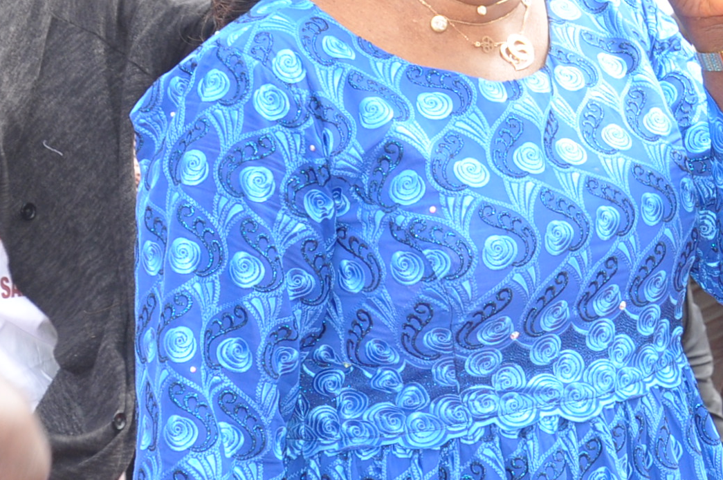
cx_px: 1080
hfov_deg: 12.5
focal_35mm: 157
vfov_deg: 8.7
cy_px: 141
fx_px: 3149
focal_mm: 34
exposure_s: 1/200
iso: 400
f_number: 13
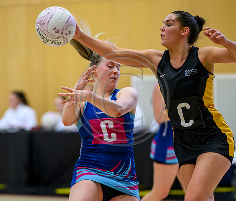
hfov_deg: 7.2
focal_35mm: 262
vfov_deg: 6.1
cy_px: 105
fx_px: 1878
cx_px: 77
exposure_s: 1/1000
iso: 3200
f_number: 3.2
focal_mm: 200
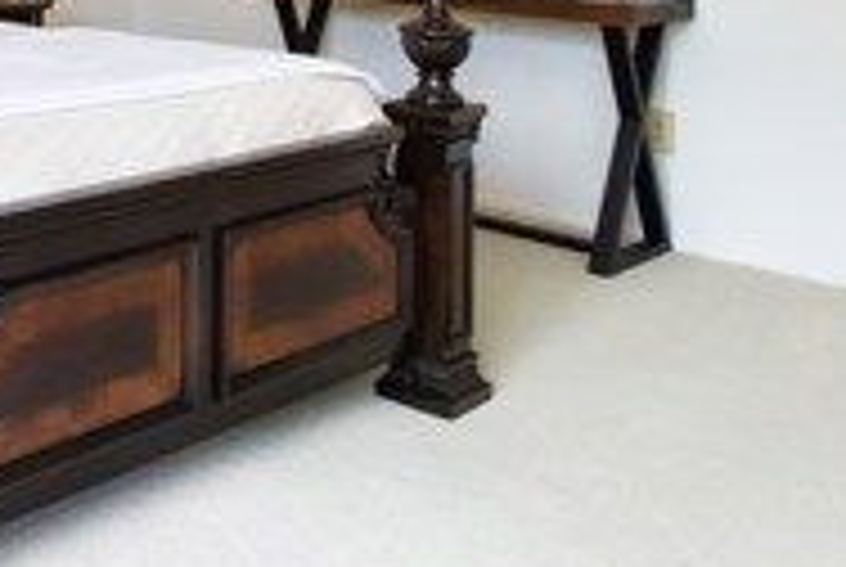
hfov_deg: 33.4
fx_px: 1200
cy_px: -142
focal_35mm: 51
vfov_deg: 23.8
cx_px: -104
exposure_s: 1/80
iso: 800
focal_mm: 10
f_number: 8
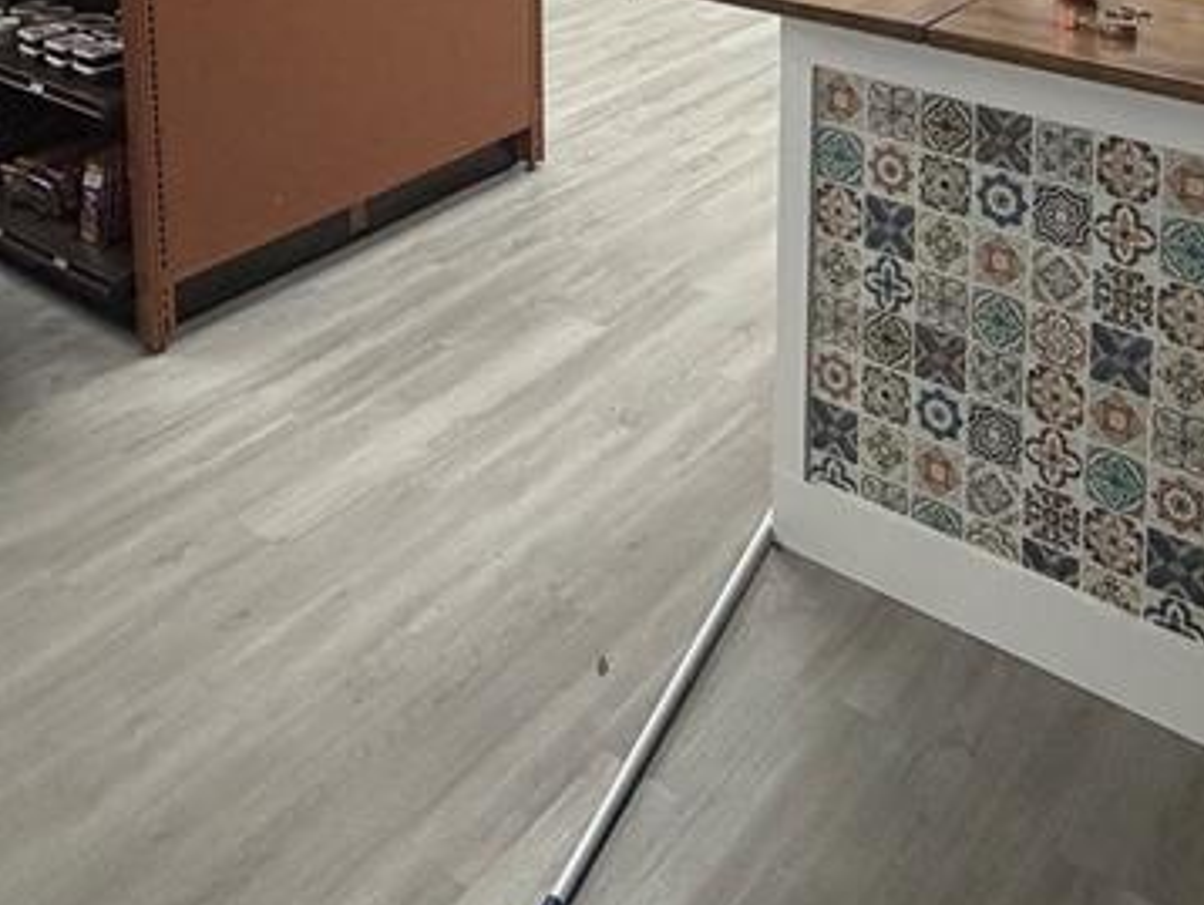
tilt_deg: -5.6
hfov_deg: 46.4
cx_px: 750
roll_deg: -0.7
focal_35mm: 40
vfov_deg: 29.7
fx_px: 1392
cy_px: -239
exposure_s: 1/120
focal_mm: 2.22
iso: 250
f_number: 2.2
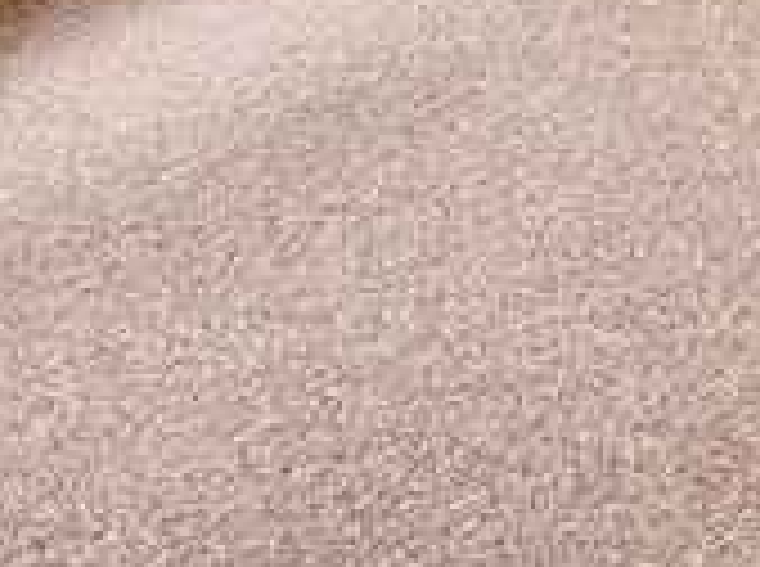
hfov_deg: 18.9
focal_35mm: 85
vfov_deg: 13.1
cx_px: 1277
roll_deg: -2.0
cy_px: -788
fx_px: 1862
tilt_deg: -11.3
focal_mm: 2.22
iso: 80
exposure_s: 1/99
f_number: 2.2
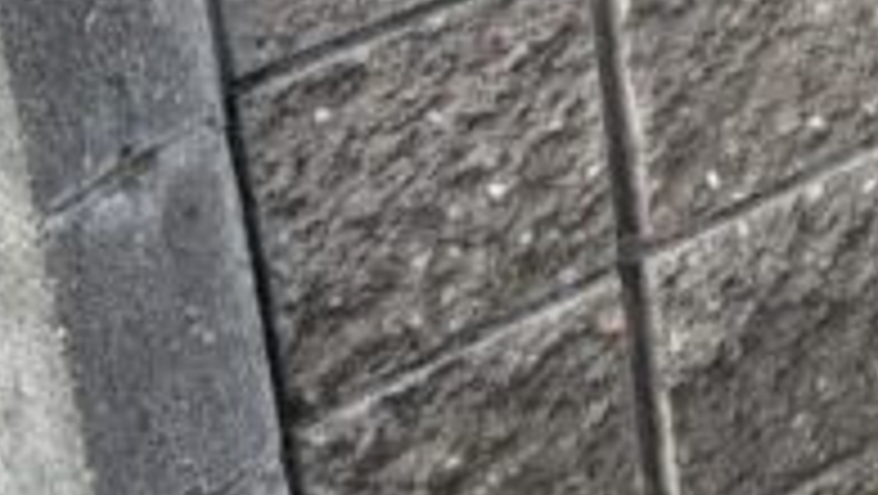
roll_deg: -0.7
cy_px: -616
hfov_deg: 13.5
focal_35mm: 137
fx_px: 3192
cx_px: 1733
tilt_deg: -20.4
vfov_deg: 8.3
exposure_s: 1/739
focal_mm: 6.76
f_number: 1.78
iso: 80
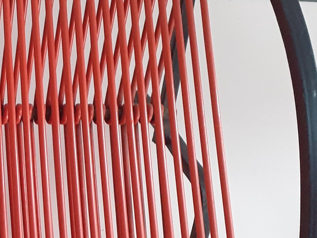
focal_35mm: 90
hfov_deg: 19.7
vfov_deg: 16.2
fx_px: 824
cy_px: 207
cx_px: -115
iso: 200
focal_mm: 3.6
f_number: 1.9
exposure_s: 1/50
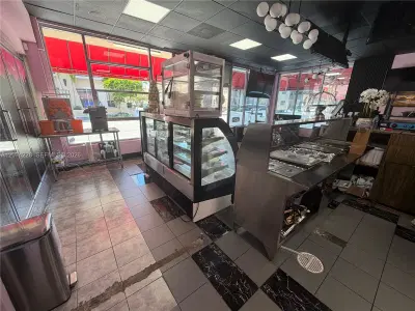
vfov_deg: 85.7
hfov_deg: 102.1
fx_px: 168
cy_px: 156
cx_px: 208
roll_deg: -0.5
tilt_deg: -17.0
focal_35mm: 14
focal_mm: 2.22
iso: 100
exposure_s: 1/120
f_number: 2.2
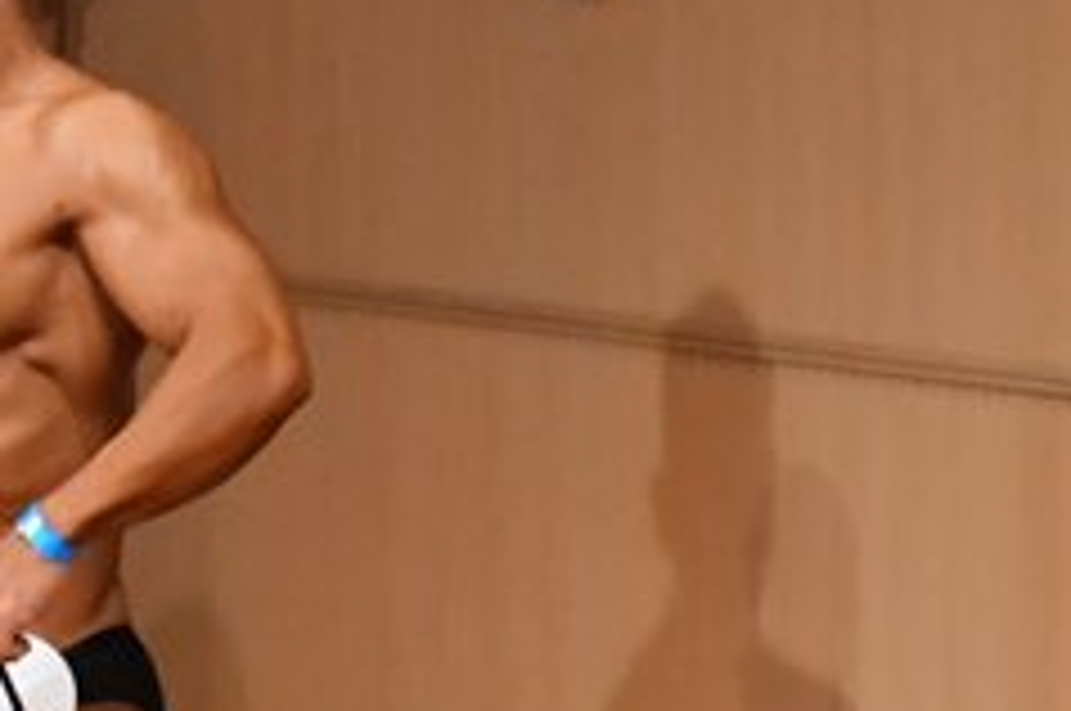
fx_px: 29056
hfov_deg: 2.1
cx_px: -344
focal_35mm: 978
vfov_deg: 1.4
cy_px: 711
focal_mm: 200
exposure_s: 1/400
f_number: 5.6
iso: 9000
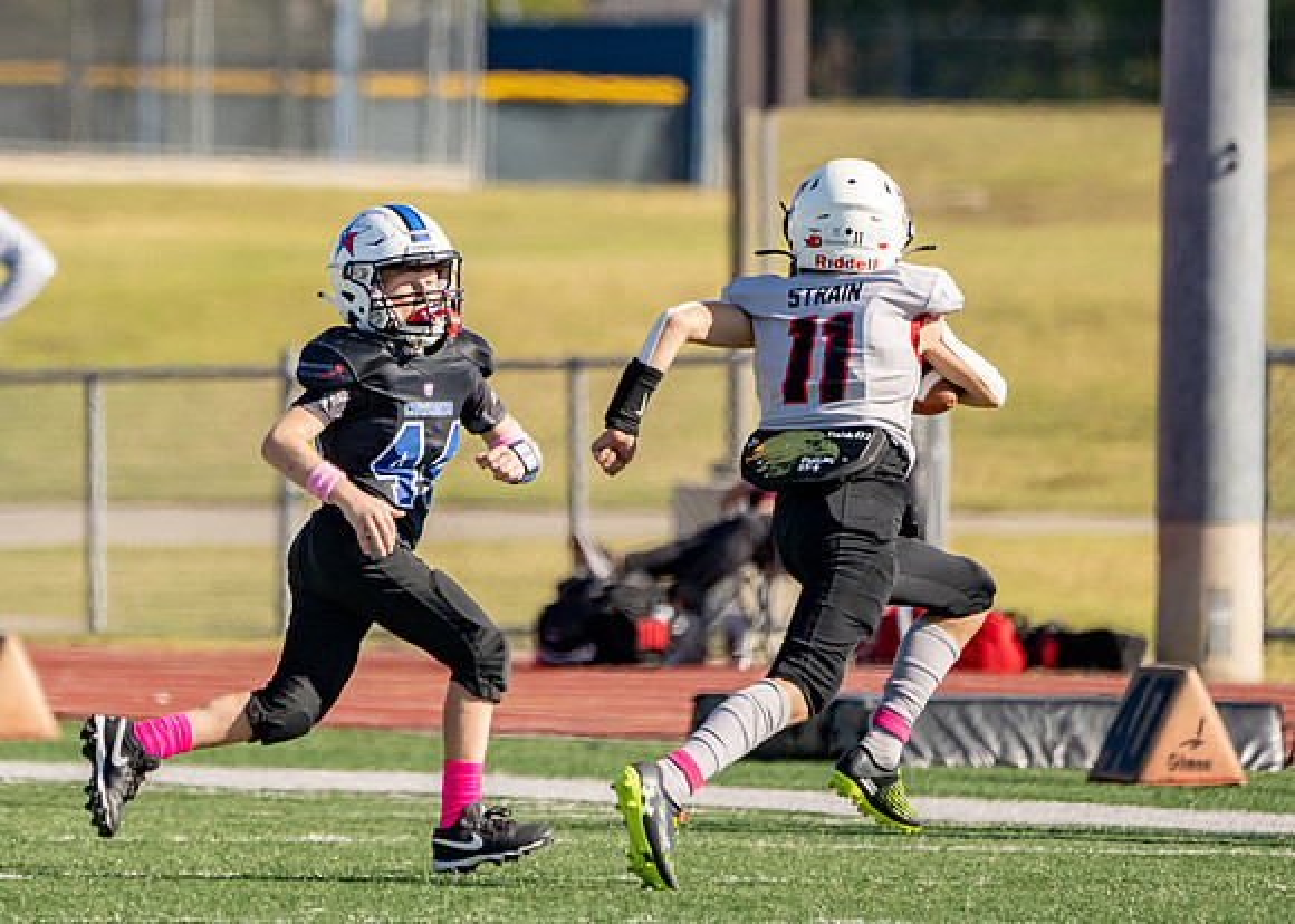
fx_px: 26283
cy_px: 201
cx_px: 288
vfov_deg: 2.0
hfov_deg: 2.8
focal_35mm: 715
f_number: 5.6
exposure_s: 1/2000
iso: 320
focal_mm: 400
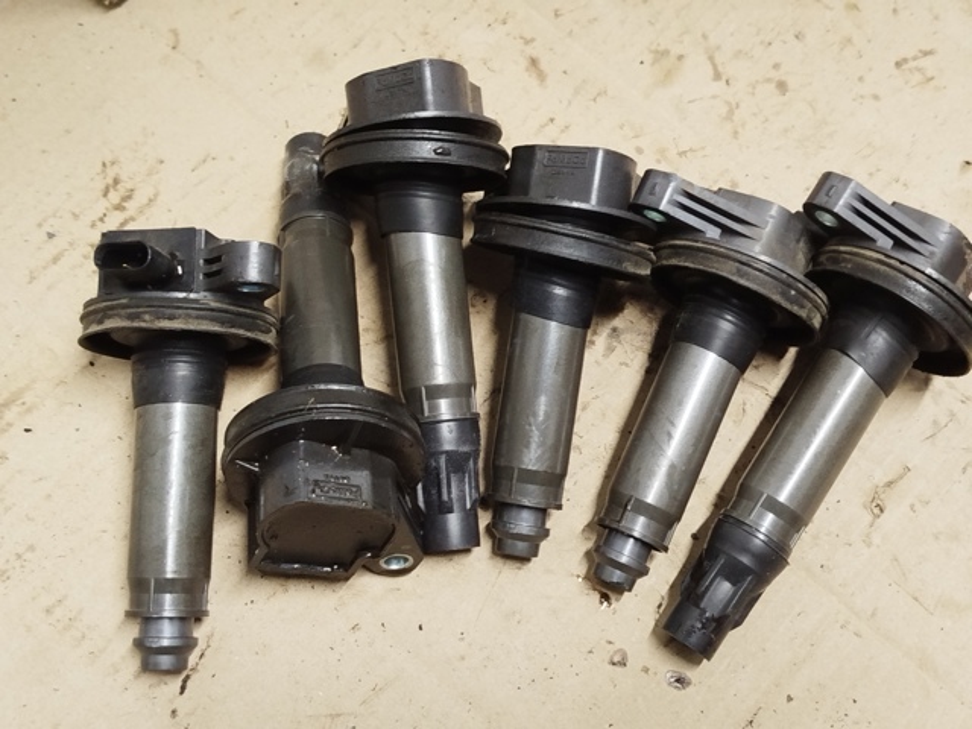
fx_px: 1348
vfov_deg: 30.3
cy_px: 364
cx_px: 486
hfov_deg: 39.7
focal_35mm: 48
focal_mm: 5.31
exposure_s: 1/33
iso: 500
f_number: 1.7
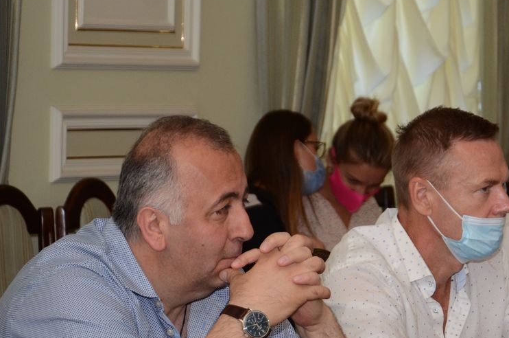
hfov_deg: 10.4
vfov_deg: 6.9
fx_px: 2795
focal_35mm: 198
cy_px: 253
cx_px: 387
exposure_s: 1/250
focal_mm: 70
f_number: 5.3
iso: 800
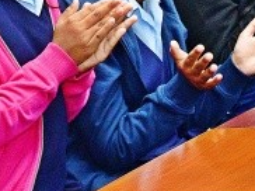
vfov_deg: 8.8
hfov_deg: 11.6
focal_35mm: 168
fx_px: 1236
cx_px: -48
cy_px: 8
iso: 2500
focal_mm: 31
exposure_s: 1/160
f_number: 4.5
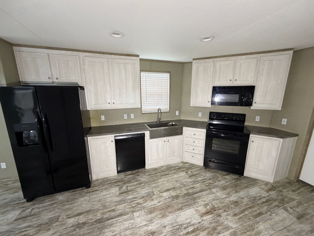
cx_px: 157
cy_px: 118
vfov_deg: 85.7
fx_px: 127
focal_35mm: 14
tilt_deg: -12.1
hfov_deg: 102.1
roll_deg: +0.5
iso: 320
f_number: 2.2
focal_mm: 2.22
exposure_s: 1/61
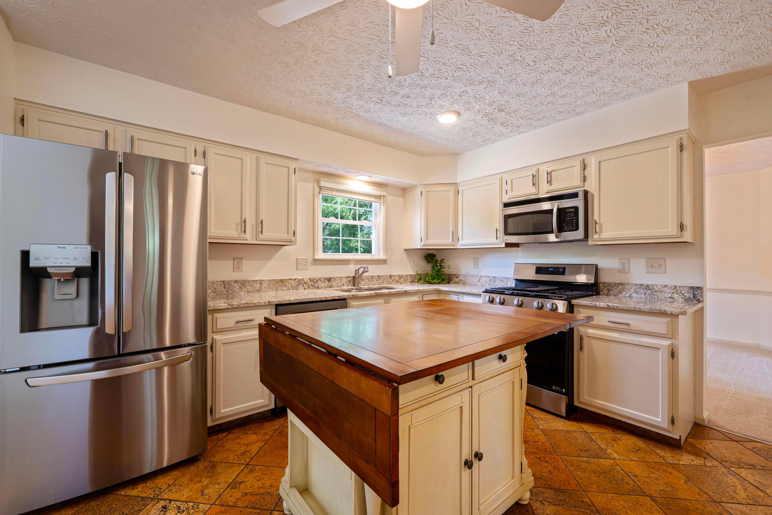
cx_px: 386
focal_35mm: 14
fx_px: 300
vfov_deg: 81.2
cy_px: 258
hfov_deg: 104.3
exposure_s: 1/40
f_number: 9
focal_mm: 14
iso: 250
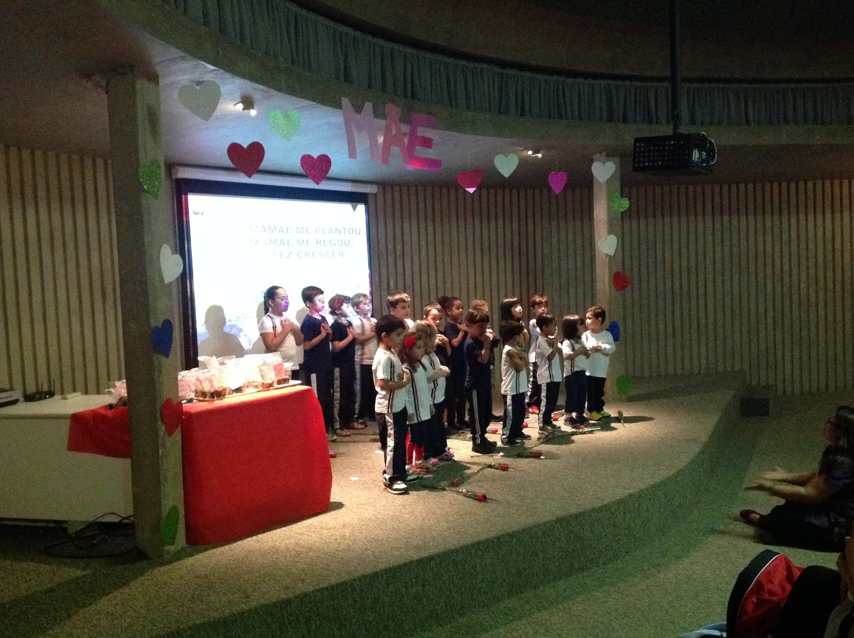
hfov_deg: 52.7
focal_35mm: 35
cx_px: 427
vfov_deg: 40.6
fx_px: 862
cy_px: 319
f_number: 2.4
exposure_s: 1/15
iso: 800
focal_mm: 4.28
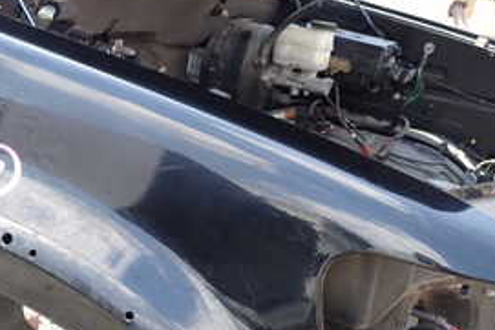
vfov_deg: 19.7
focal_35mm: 69
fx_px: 949
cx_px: 46
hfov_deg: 28.1
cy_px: 135
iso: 100
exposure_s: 1/100
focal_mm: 5.4
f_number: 3.2
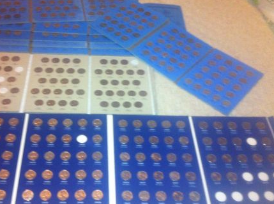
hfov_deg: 38.8
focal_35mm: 49
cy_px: 99
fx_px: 387
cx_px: 111
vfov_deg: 29.6
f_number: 2.8
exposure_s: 1/15
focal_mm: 3.85
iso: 250
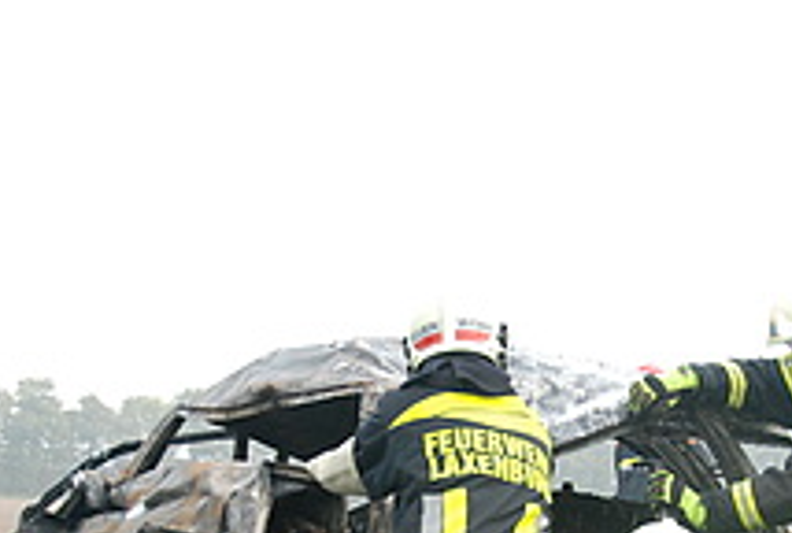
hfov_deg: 18.0
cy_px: 557
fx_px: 2493
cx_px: 509
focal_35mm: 113
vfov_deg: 12.0
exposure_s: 1/200
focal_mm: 34
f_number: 7.1
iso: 800
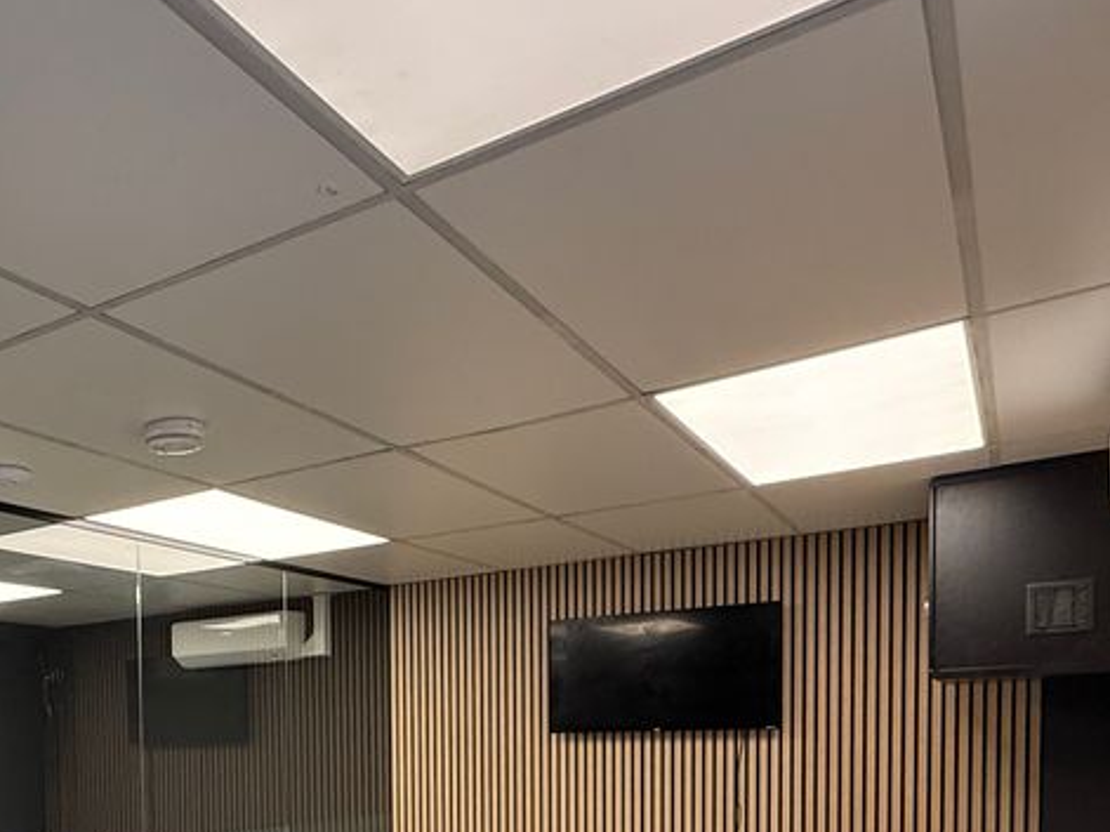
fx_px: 1058
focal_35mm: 33
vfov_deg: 39.0
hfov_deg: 50.0
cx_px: 137
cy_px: 793
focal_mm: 2.22
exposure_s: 1/100
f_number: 2.2
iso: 160
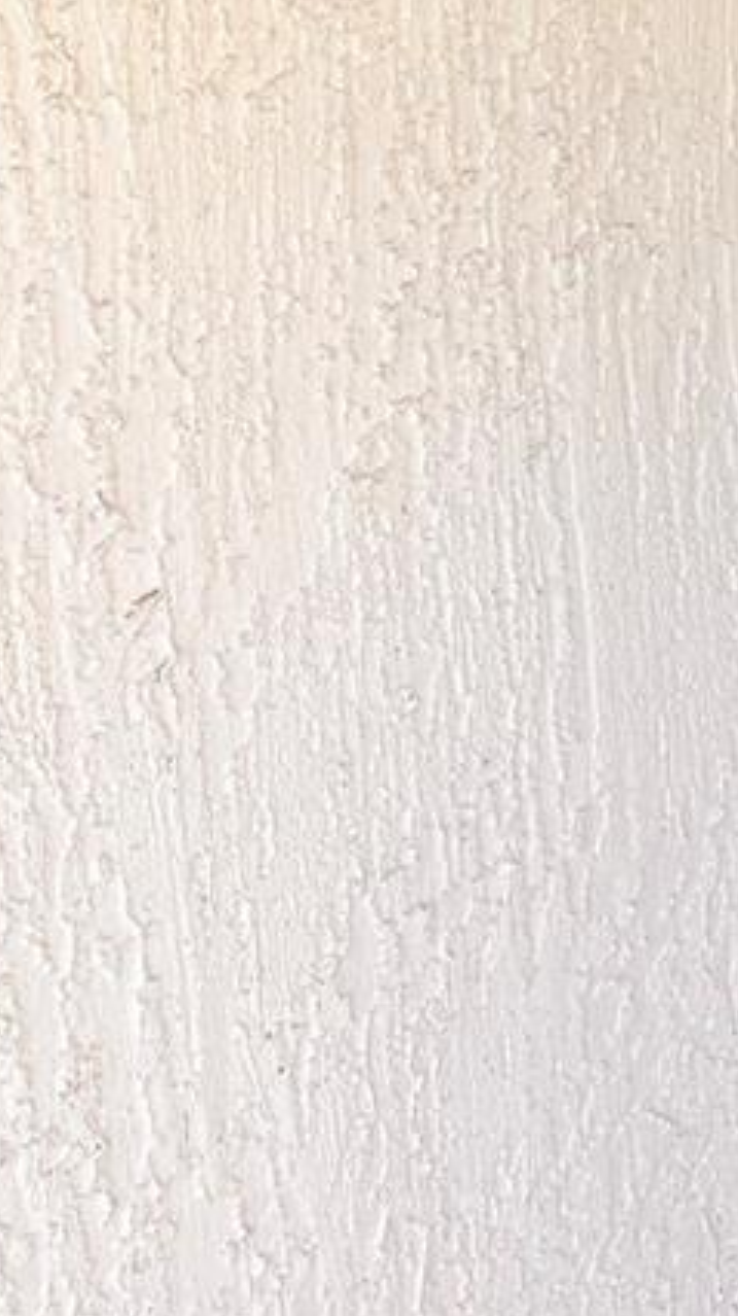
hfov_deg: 12.7
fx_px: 2998
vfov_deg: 21.6
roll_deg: +0.7
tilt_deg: -7.0
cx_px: 1343
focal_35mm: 86
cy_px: -522
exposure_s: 1/121
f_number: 1.8
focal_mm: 3.99
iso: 25
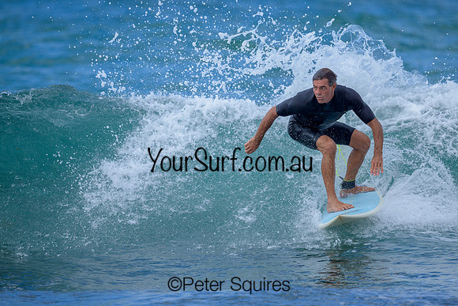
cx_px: 237
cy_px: 163
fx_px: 11395
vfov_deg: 1.5
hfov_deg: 2.3
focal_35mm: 896
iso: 560
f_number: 6.3
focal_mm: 800
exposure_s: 1/2000
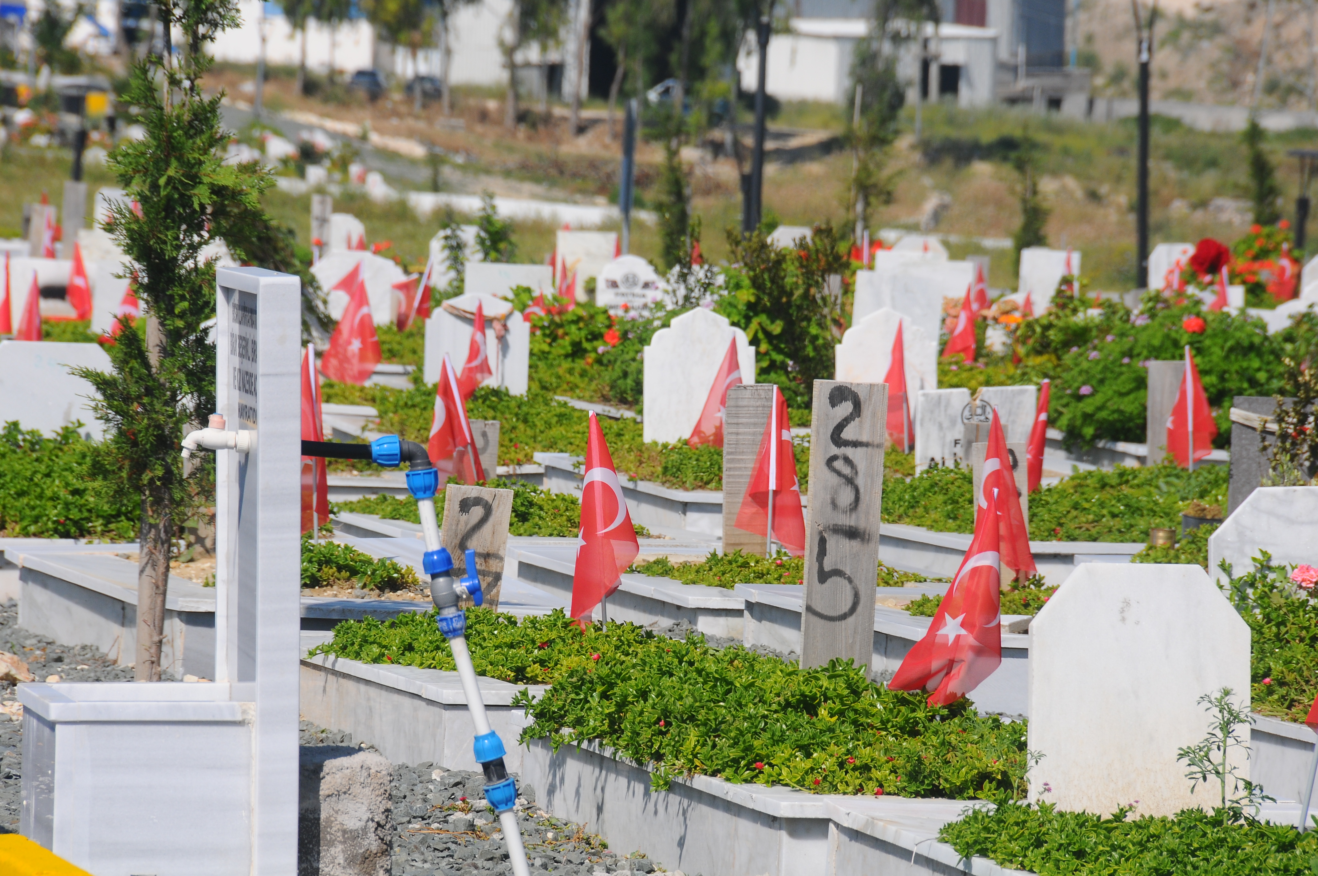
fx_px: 10970
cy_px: 438
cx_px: 659
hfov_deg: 6.9
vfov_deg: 4.6
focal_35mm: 300
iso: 200
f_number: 10
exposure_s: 1/400
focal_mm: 200
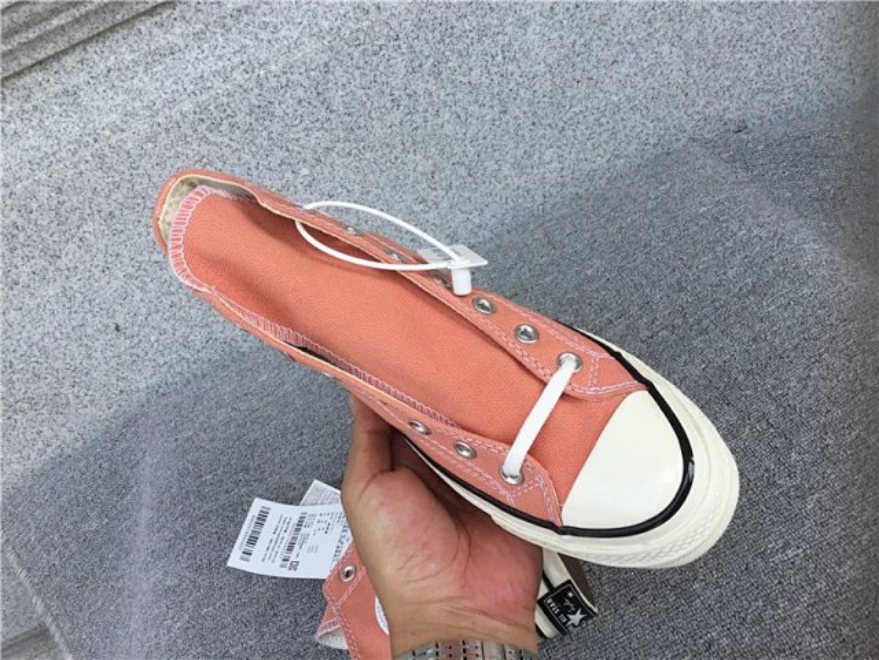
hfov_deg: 58.4
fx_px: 787
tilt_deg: -38.8
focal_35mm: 31
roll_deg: +26.0
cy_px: 330
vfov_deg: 45.4
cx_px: 440
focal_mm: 3.3
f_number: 2.4
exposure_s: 1/550
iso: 25
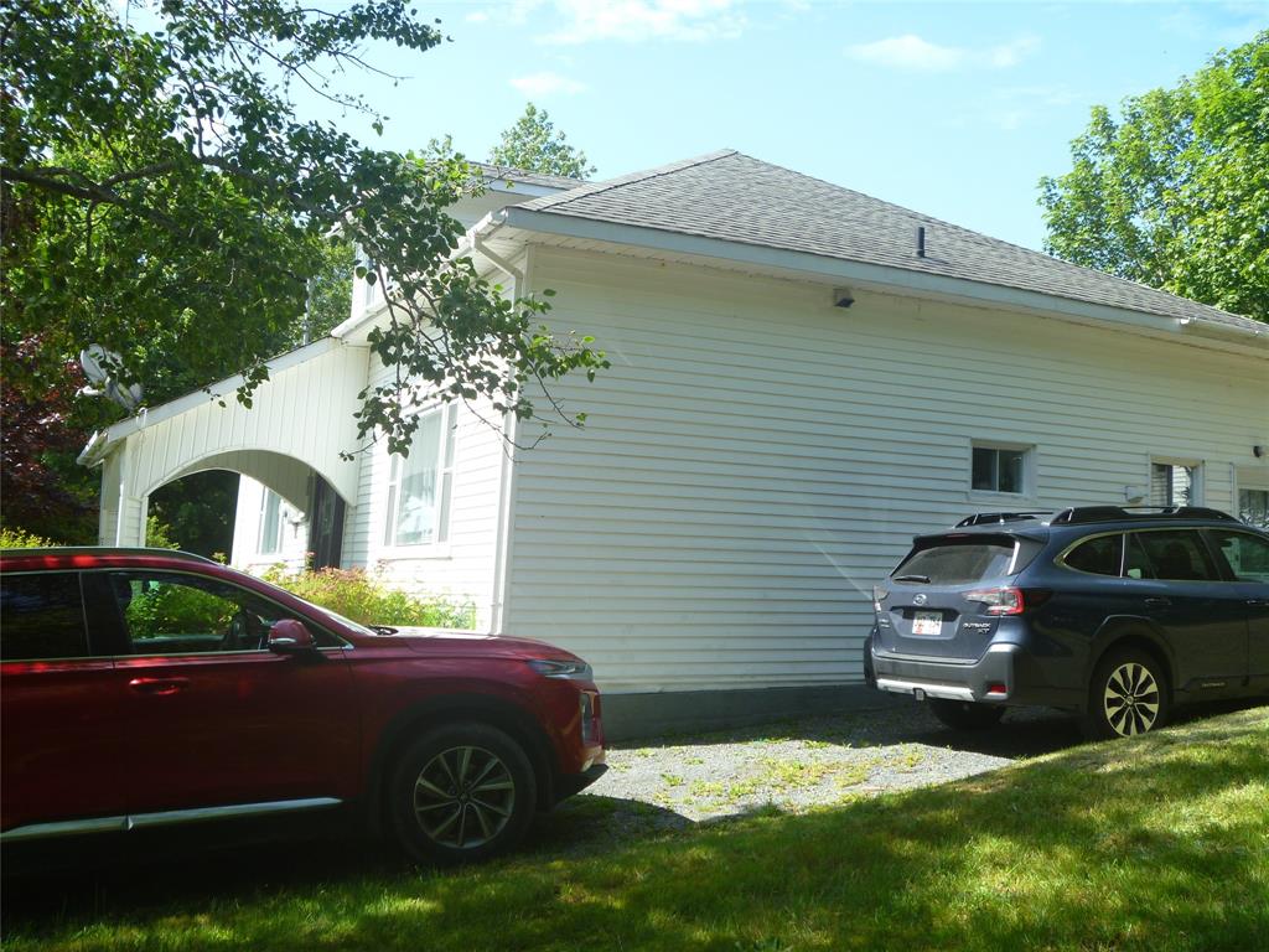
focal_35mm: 35
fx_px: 1283
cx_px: 634
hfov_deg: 52.6
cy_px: 476
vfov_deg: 40.7
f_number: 3.5
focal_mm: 6.3
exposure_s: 1/200
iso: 80
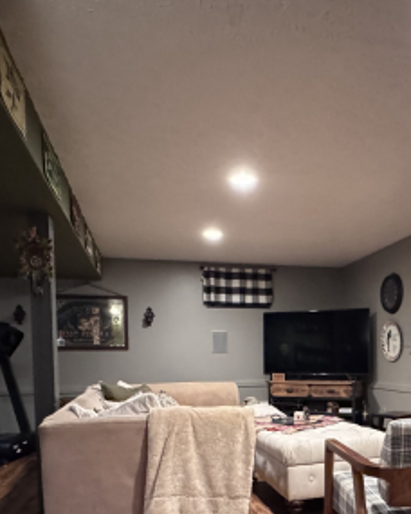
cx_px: 293
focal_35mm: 32
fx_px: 487
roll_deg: +0.0
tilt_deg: -2.1
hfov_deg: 44.7
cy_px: 372
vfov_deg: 53.7
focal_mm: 2.22
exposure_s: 1/40
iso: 1250
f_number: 2.2
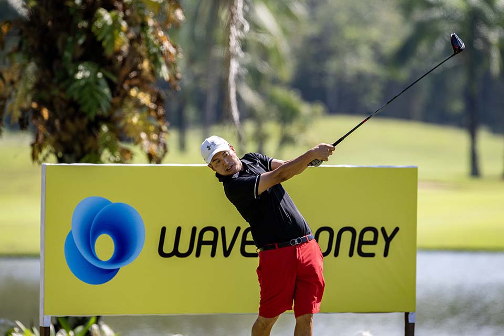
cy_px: 168
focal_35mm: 400
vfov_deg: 3.4
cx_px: 252
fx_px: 5600
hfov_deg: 5.2
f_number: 4.5
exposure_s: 1/2500
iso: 800
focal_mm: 400
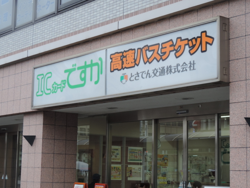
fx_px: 542
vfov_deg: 19.6
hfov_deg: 26.0
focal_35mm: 75
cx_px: 125
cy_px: 94
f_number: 3.9
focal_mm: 13.3
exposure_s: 1/100
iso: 160
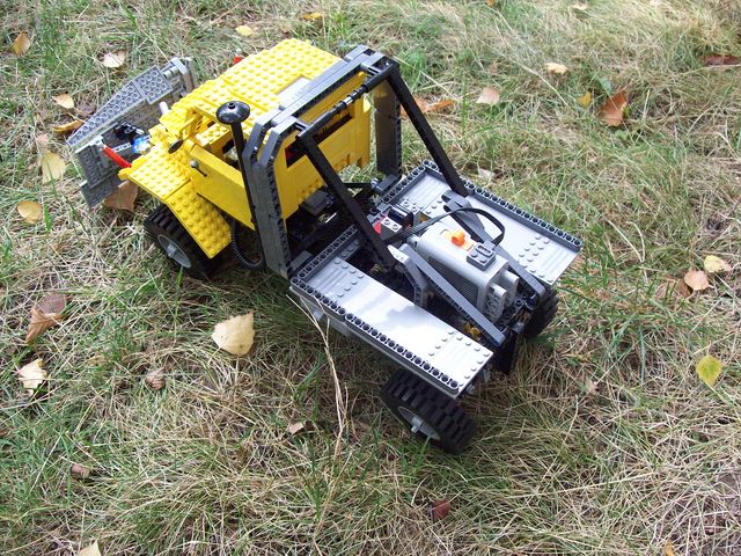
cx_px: 370
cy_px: 278
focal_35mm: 36
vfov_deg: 39.7
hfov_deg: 51.4
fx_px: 771
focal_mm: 6
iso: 80
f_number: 2.7
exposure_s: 1/66.8
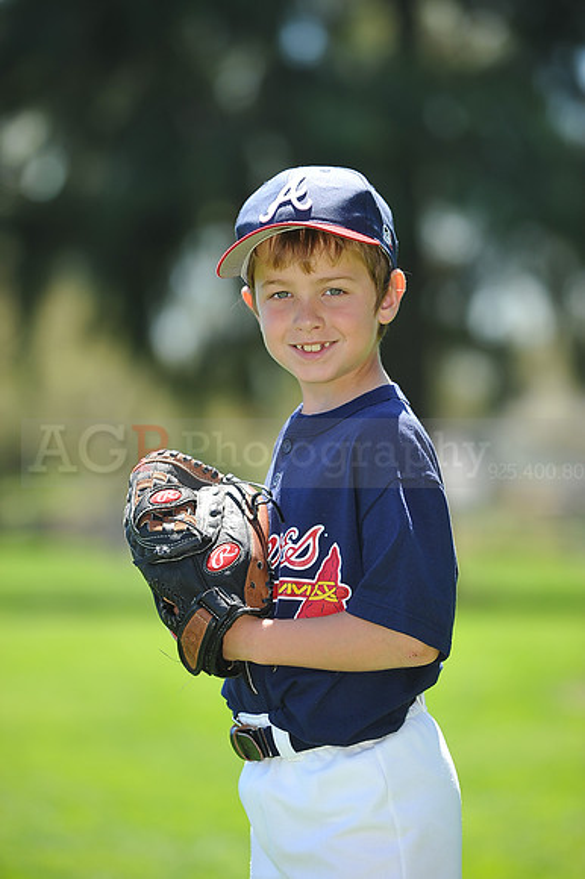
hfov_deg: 6.9
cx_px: 292
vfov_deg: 10.3
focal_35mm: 200
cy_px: 440
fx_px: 4880
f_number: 4.5
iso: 200
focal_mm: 200
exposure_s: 1/400
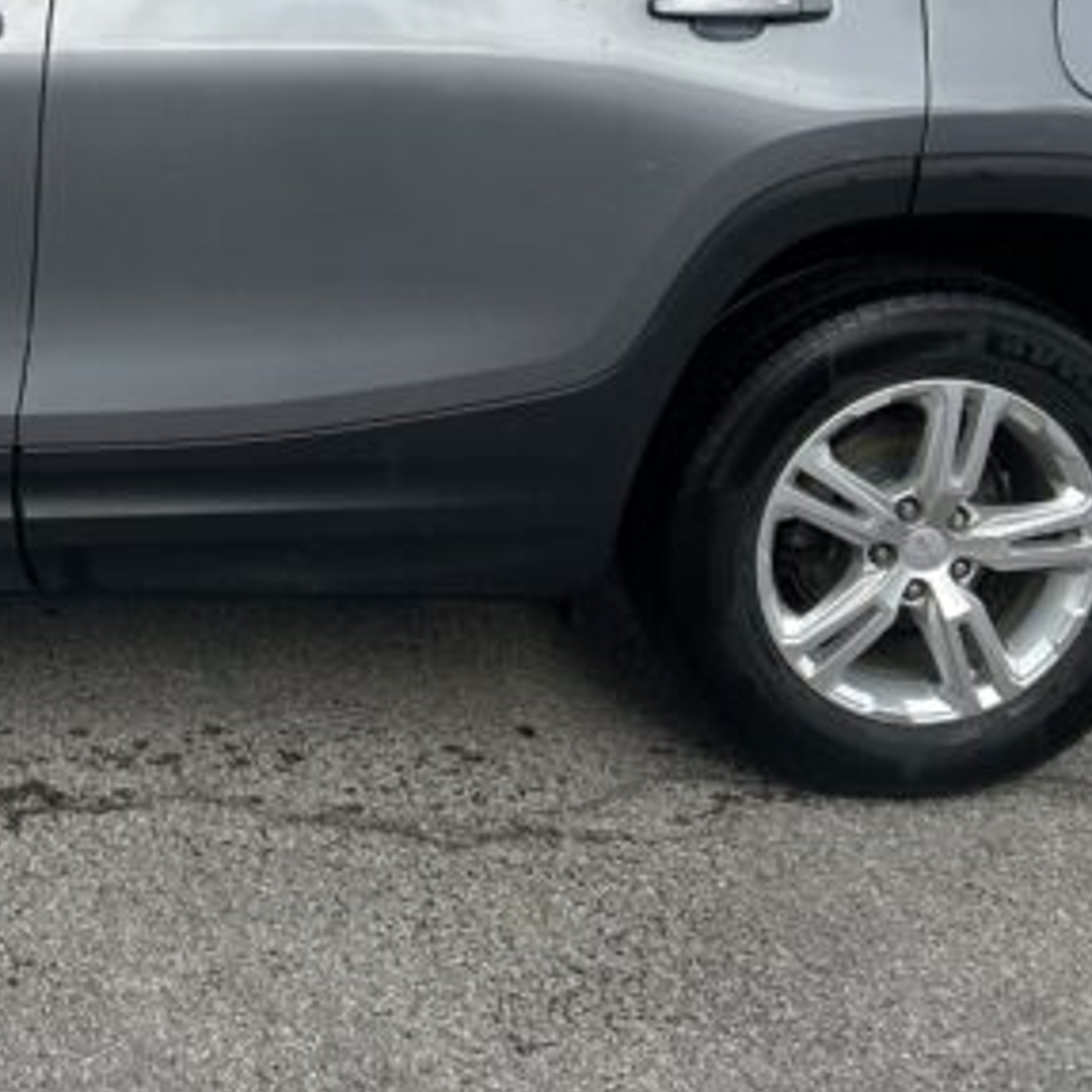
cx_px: -175
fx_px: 2927
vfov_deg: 20.1
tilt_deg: -6.6
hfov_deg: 20.0
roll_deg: -3.1
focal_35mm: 82
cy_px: -122
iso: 50
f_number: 1.5
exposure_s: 1/3165
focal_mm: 5.7
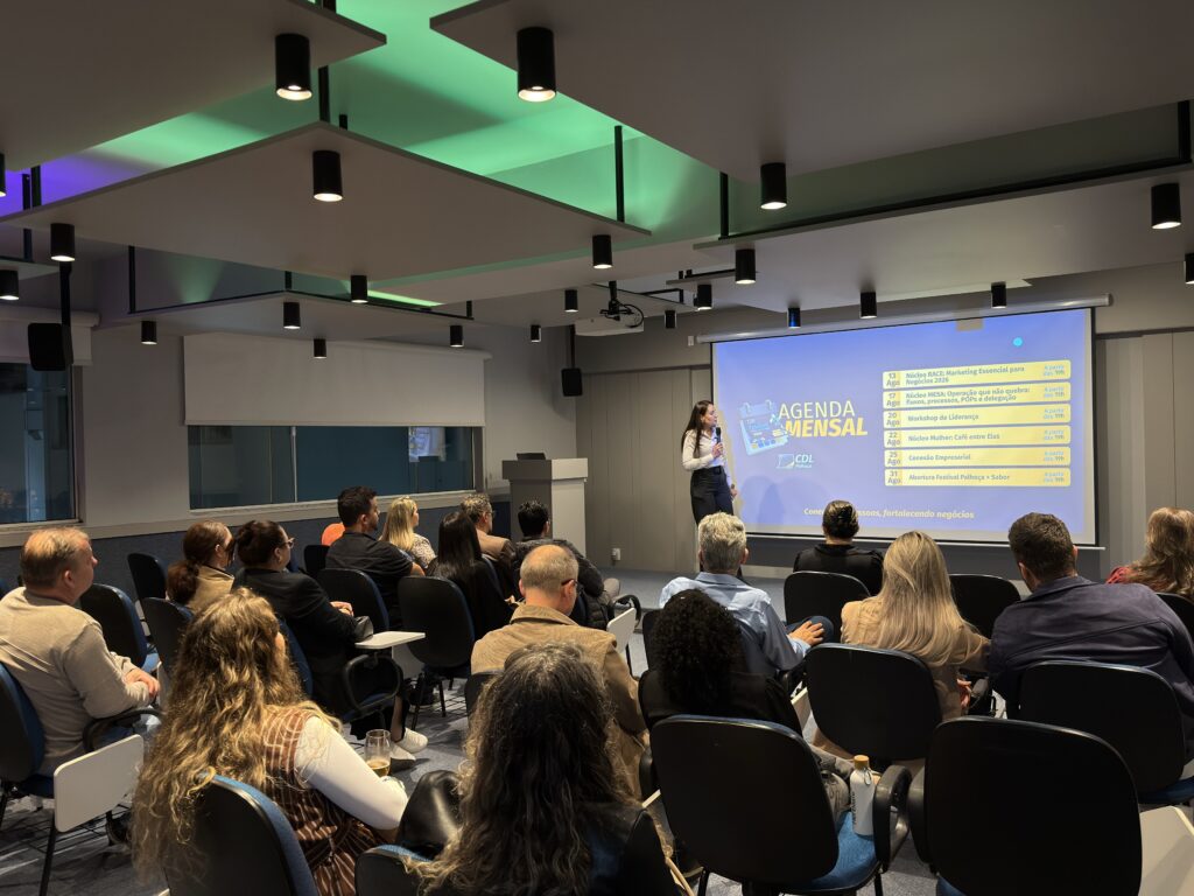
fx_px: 966
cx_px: 597
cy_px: 448
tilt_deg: -0.4
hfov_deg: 63.4
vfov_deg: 49.7
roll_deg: +1.2
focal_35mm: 28
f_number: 1.78
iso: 250
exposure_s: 1/40
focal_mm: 6.76
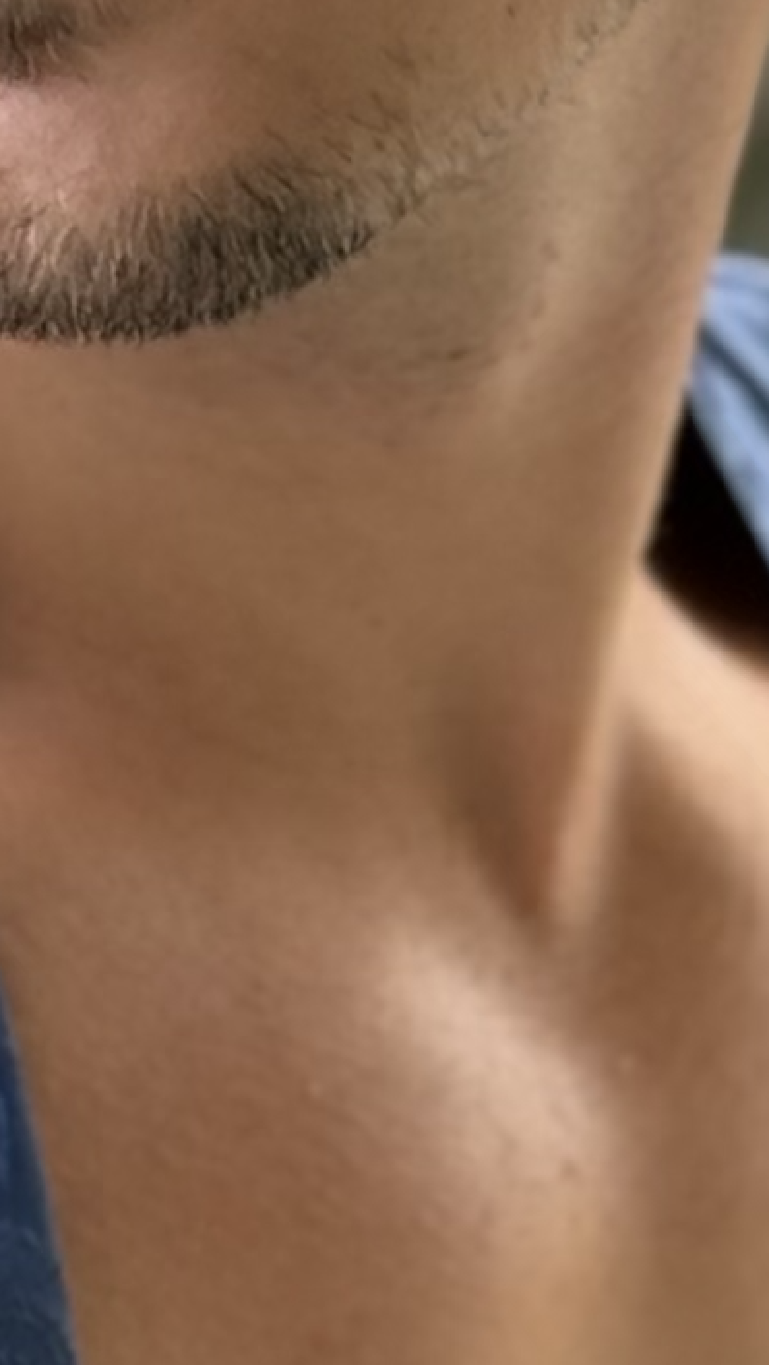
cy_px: 726
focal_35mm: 299
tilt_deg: -14.2
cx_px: -130
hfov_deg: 4.1
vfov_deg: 7.2
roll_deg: -2.3
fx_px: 10830
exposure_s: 1/259
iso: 64
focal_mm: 6.76
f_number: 1.78
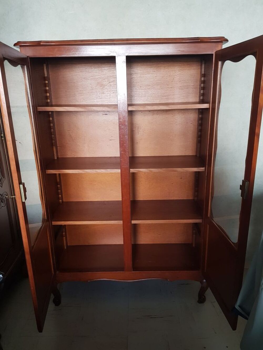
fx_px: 263
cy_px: 175
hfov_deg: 53.1
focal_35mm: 26
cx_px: 132
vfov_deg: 67.3
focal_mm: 4.3
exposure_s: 1/22
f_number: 1.7
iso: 200
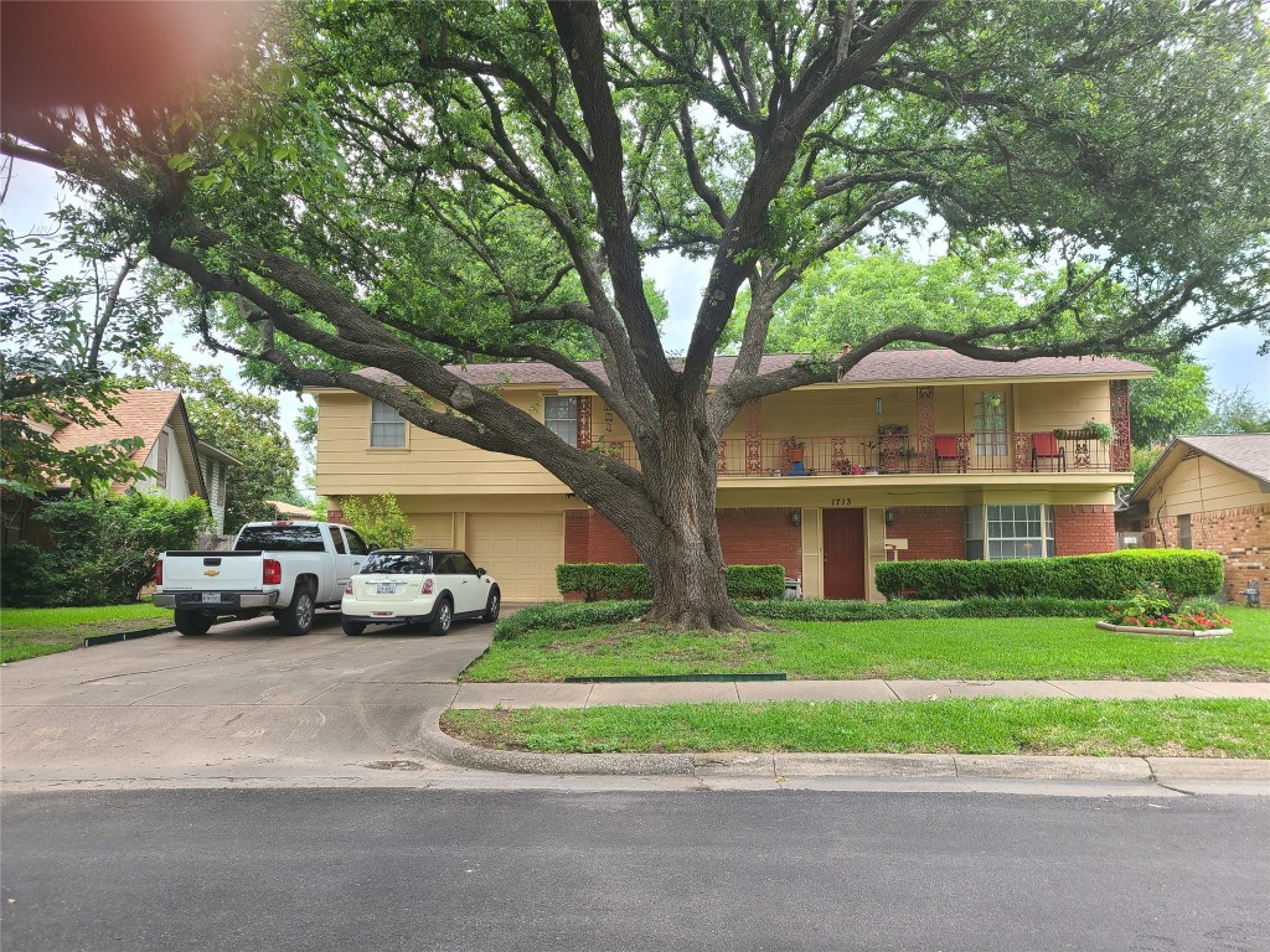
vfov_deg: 53.1
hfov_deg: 67.3
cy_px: 476
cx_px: 635
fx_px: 954
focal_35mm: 26
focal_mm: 5.4
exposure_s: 1/300
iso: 40
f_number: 1.8
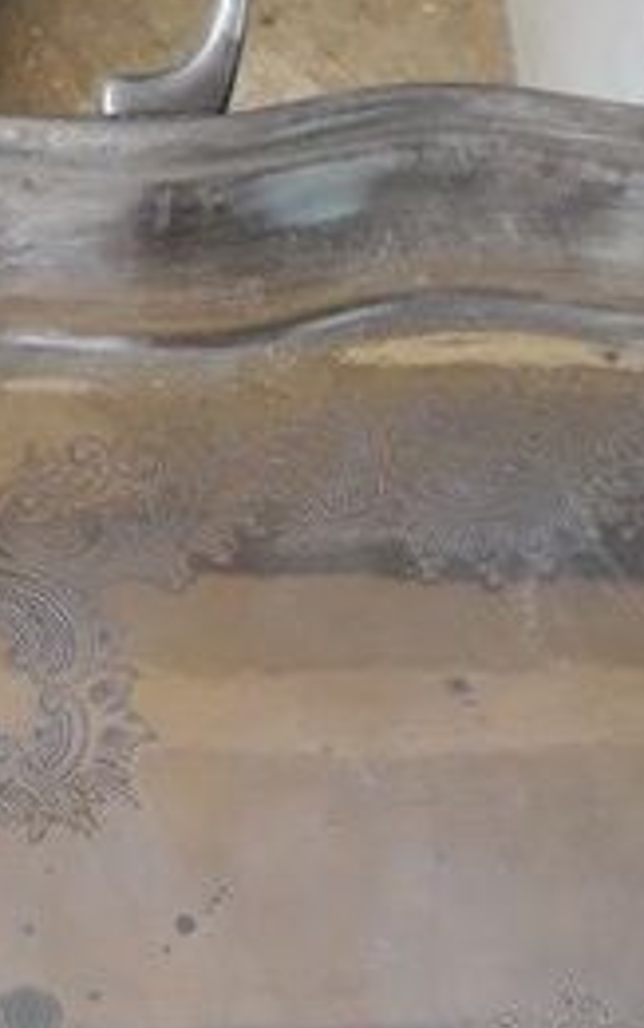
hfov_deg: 19.7
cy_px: 1111
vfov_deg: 28.4
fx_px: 1849
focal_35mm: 66
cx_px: 269
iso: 125
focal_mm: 3.6
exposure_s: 1/50
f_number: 1.9
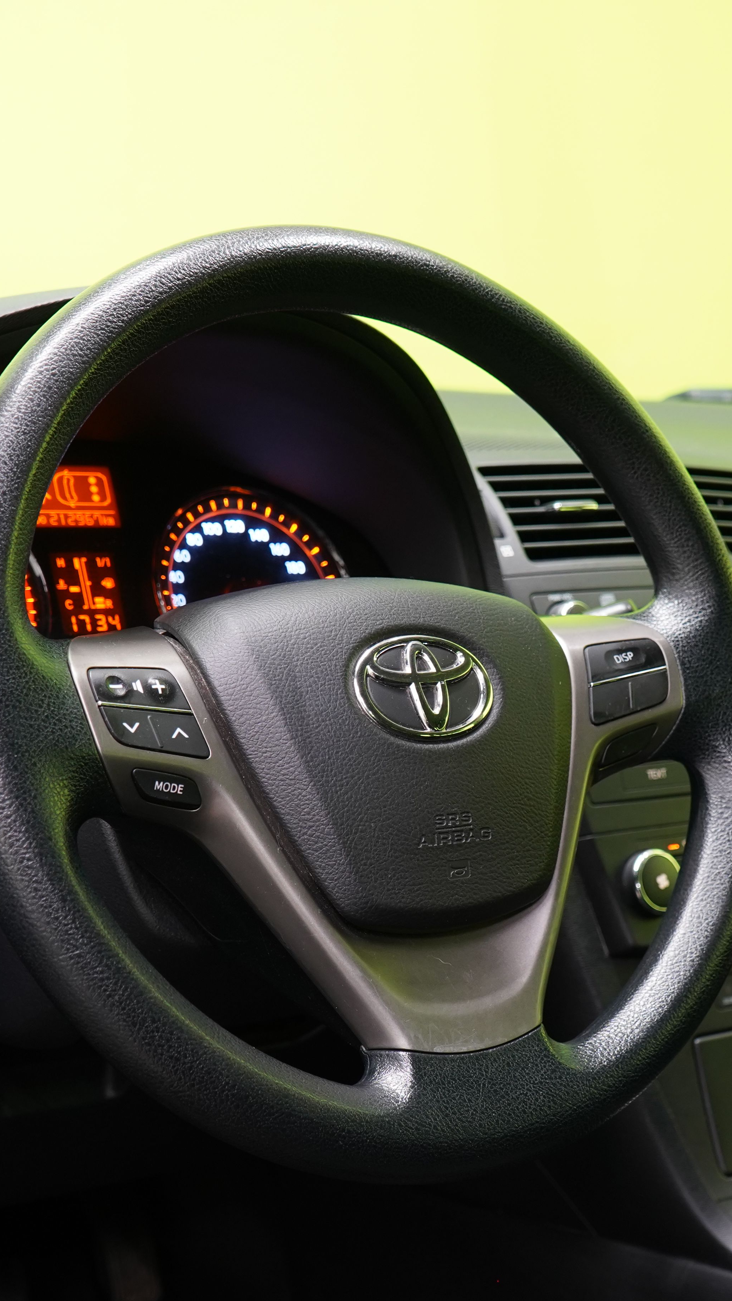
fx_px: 1898
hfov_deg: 21.8
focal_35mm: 55
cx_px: 415
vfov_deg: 37.8
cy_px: 694
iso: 1250
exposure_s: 1/20
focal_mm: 32
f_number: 5
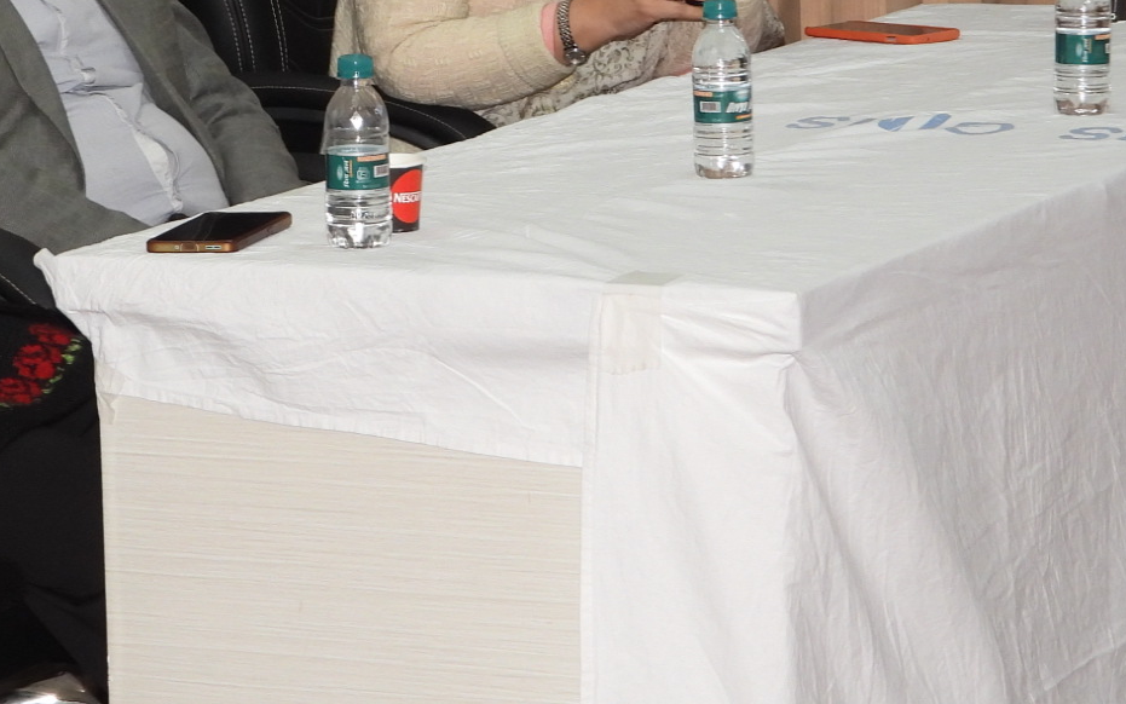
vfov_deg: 6.8
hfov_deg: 10.8
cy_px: 90
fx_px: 5954
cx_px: 357
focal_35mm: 194
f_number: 3.5
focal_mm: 13.5
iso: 200
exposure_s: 1/60
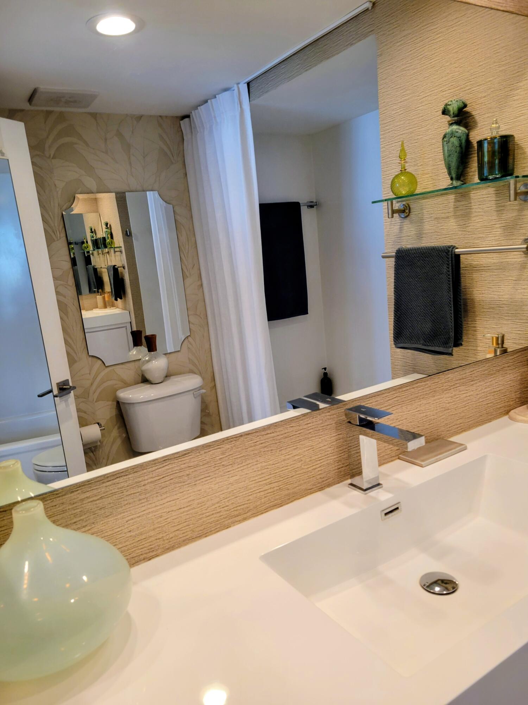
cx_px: 264
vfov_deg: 67.3
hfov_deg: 53.1
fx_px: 529
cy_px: 352
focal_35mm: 26
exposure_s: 1/120
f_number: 1.8
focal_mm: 5.4
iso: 80
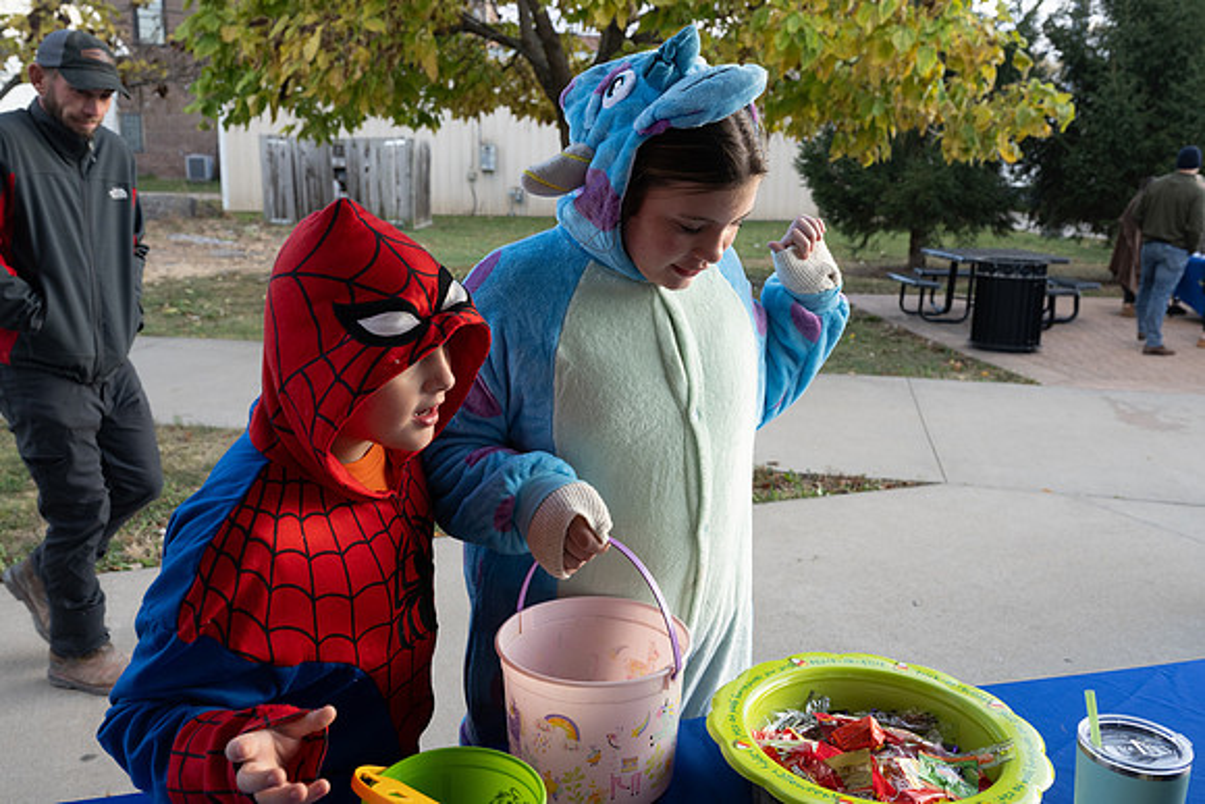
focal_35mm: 30
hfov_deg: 61.3
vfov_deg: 43.1
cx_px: 620
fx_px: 1017
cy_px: 380
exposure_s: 1/160
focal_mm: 24
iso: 500
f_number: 5
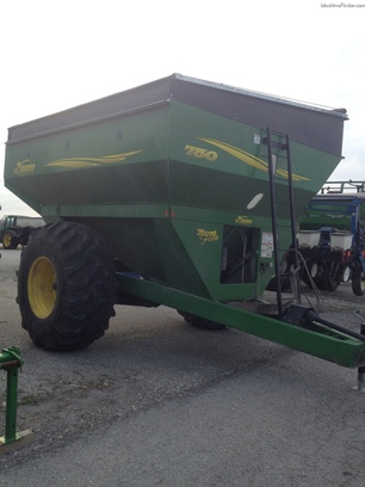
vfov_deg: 52.6
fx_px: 492
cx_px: 182
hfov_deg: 40.7
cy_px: 244
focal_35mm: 35
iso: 64
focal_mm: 4.28
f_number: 2.4
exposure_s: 1/620
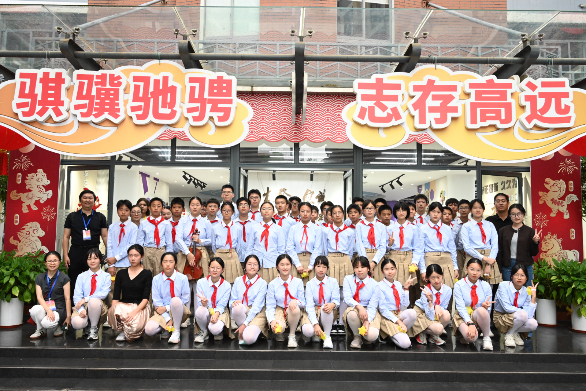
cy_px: 196
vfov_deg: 44.9
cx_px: 293
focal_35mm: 29
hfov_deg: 63.7
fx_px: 472
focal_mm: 29
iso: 2500
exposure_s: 1/160
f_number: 6.3
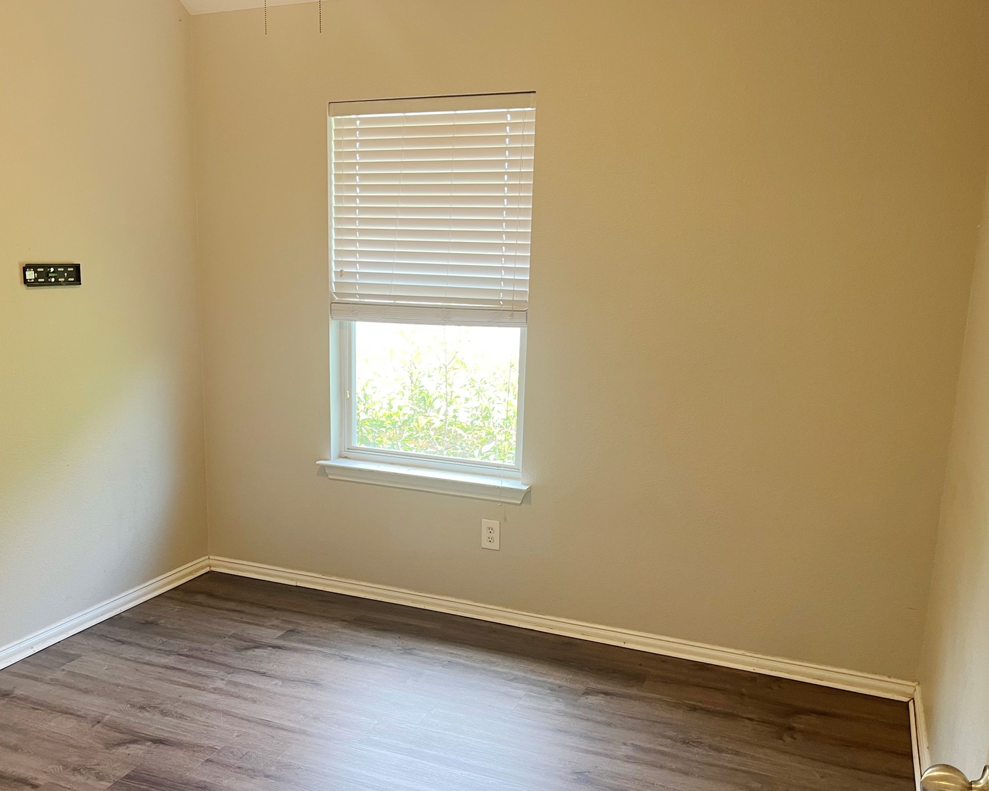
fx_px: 907
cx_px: 455
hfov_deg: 57.1
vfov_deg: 47.0
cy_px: 434
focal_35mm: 31
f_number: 1.6
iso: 80
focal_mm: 5.1
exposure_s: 1/60
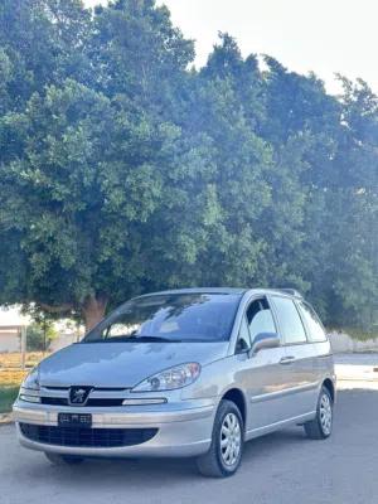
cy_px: 252
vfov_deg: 39.7
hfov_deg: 30.3
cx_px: 189
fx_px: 699
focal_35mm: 48
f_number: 1.78
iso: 64
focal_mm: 6.86
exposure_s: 1/251
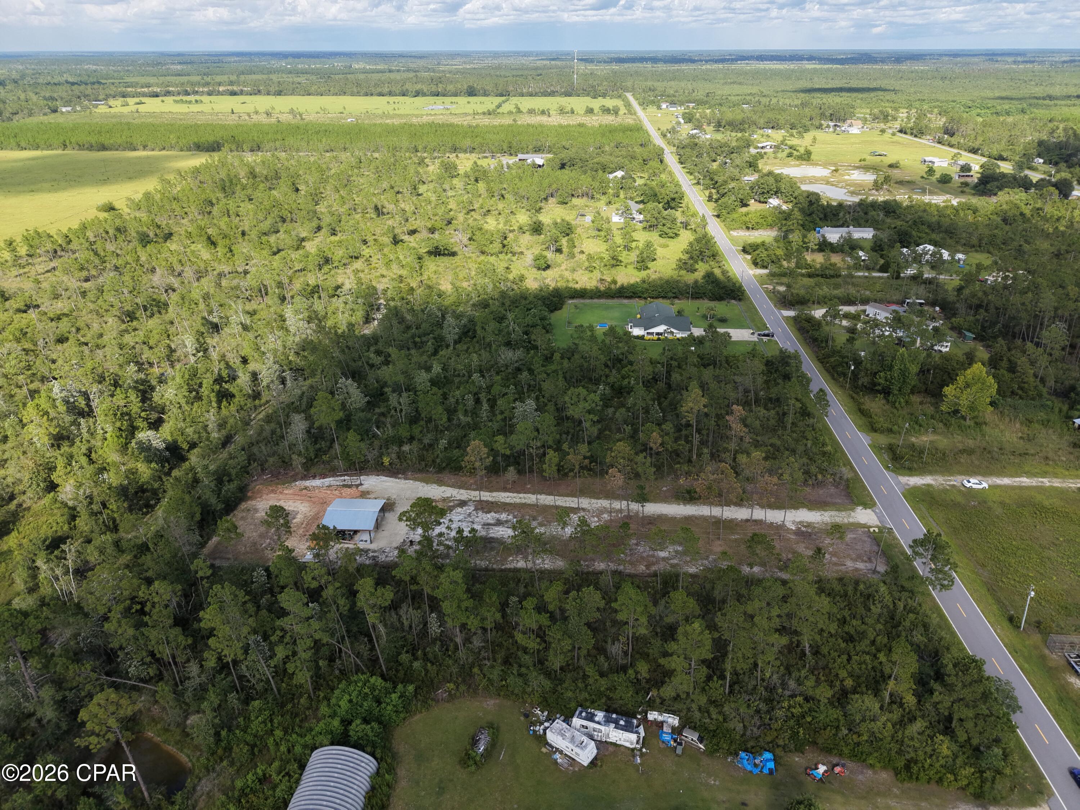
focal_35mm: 24
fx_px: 749
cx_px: 540
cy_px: 405
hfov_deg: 71.6
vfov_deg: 56.8
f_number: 1.8
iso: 340
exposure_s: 1/4000
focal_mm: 8.67
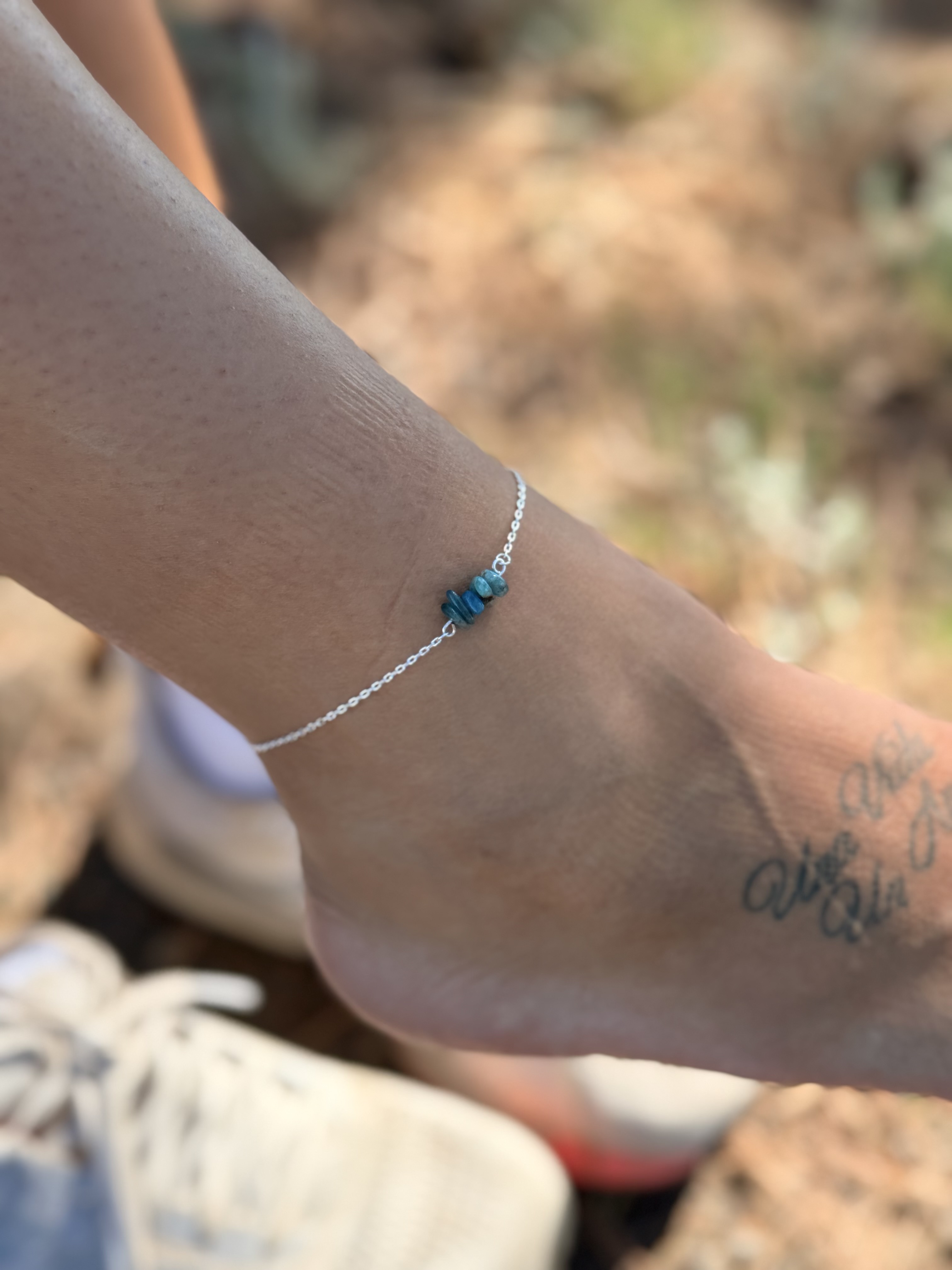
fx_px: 1760
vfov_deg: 39.7
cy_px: 635
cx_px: 476
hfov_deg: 30.3
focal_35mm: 48
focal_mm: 6.76
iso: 100
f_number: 1.78
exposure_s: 1/1575
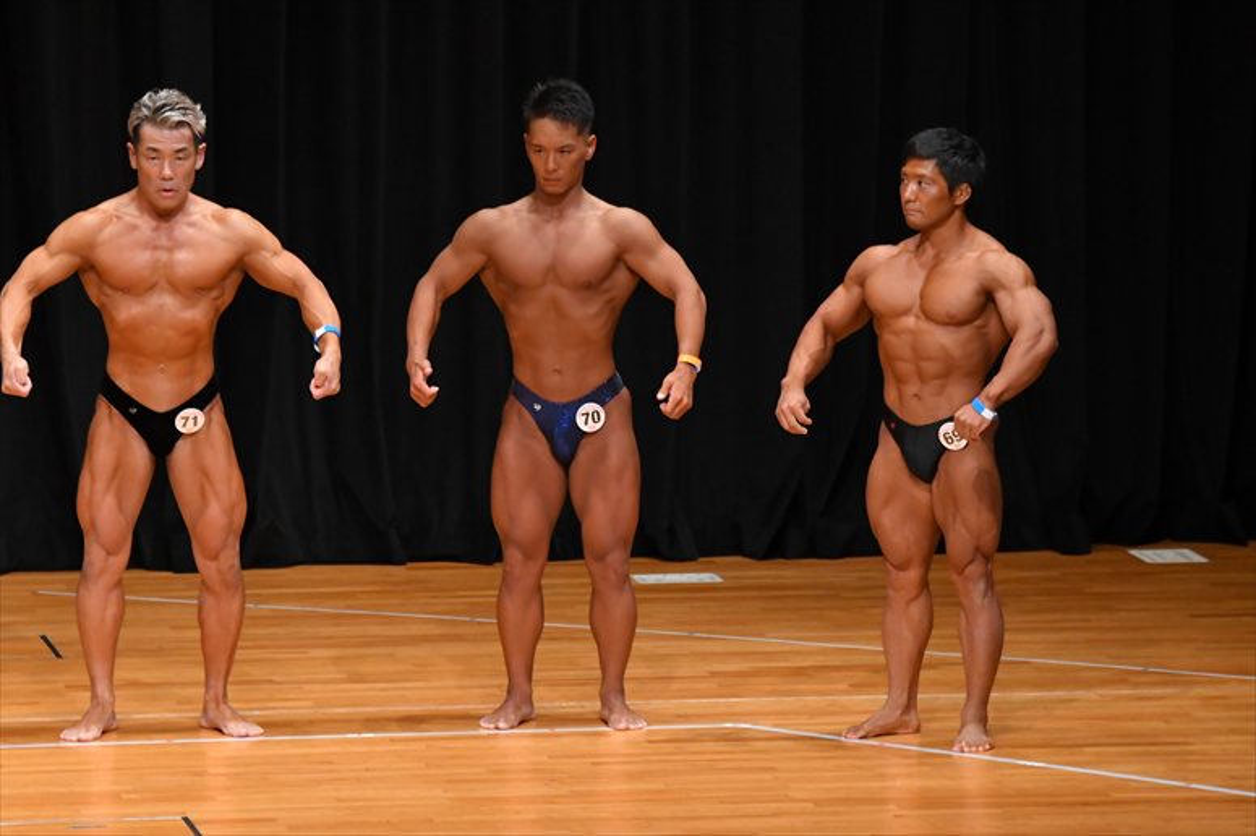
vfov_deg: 5.1
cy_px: 418
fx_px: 9416
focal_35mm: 270
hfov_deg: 7.6
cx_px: 628
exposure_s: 1/400
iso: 4000
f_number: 5.6
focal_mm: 180
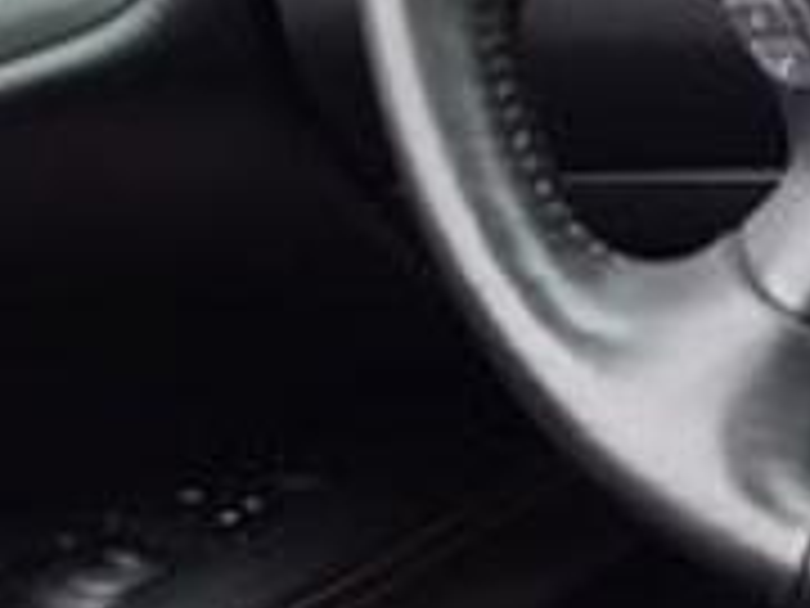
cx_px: 1904
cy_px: 275
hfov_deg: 11.3
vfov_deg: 10.0
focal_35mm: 148
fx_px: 3463
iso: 100
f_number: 1.8
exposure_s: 1/120
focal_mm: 5.4
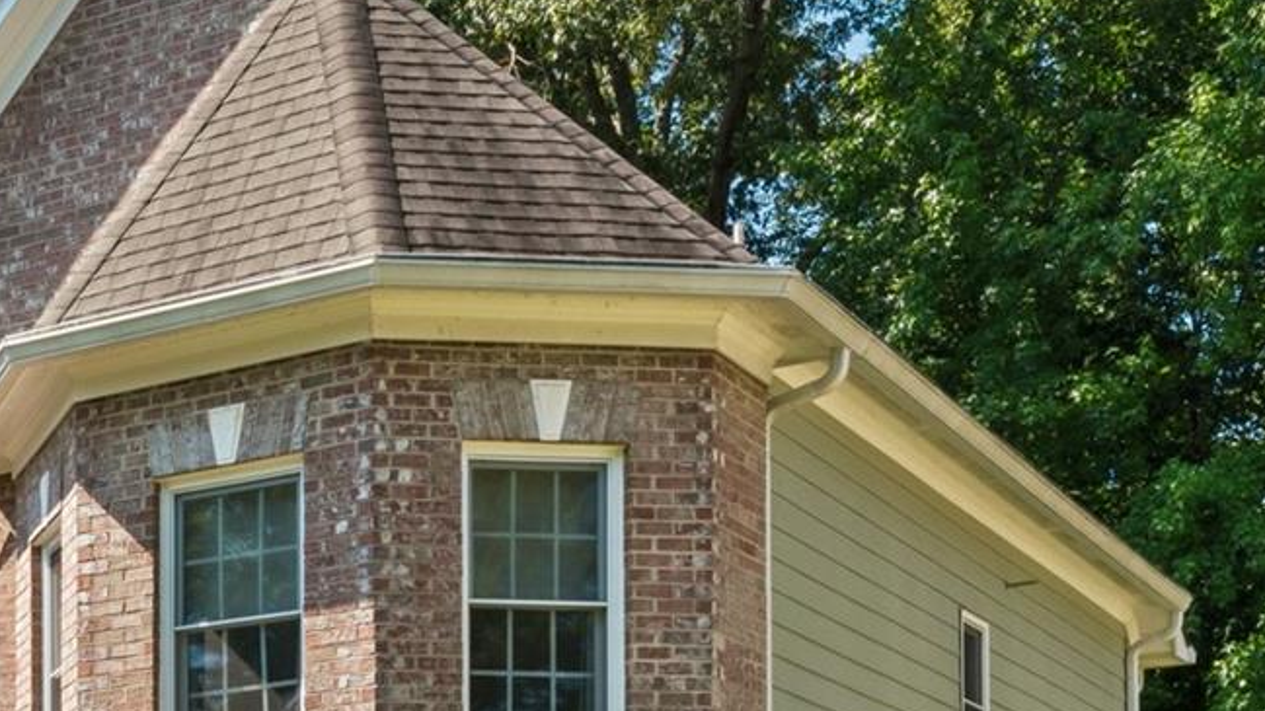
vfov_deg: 14.6
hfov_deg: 24.9
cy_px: 1115
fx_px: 2549
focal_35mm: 76
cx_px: -287
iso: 100
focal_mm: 23
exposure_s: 1/15
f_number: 22
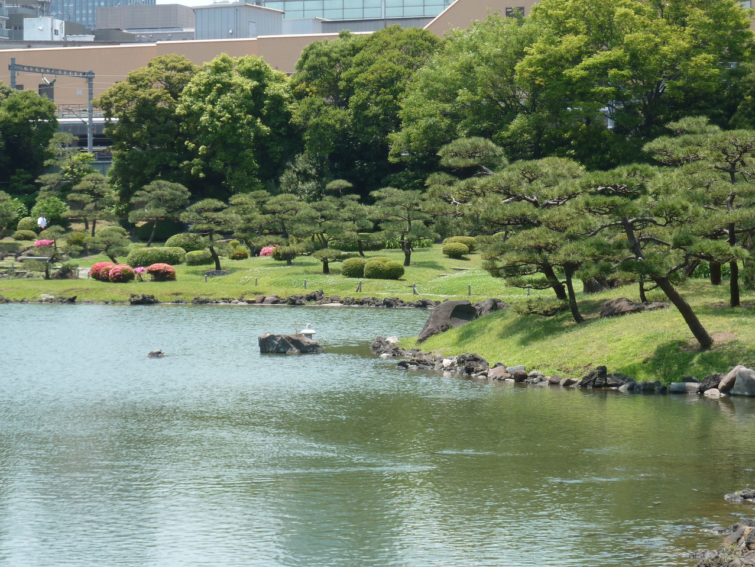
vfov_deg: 14.2
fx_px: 2269
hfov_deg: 18.9
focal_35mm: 104
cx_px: 389
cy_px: 224
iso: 80
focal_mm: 13.7
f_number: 4.2
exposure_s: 1/250
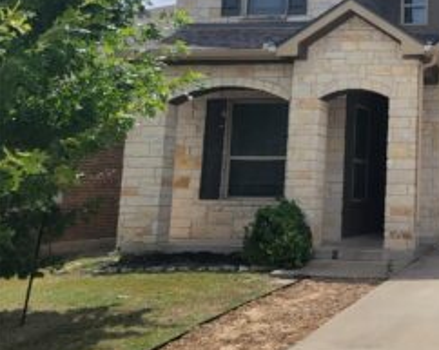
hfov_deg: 30.2
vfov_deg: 26.6
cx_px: 482
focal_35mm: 56
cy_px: 67
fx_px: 727
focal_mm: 5.4
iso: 40
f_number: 1.8
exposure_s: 1/4769
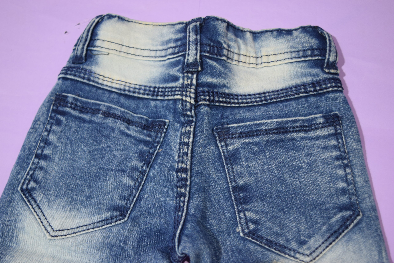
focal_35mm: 51
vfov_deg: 26.5
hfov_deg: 38.9
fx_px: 558
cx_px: 197
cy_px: 132
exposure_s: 1/125
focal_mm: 34
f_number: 4.8
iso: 800
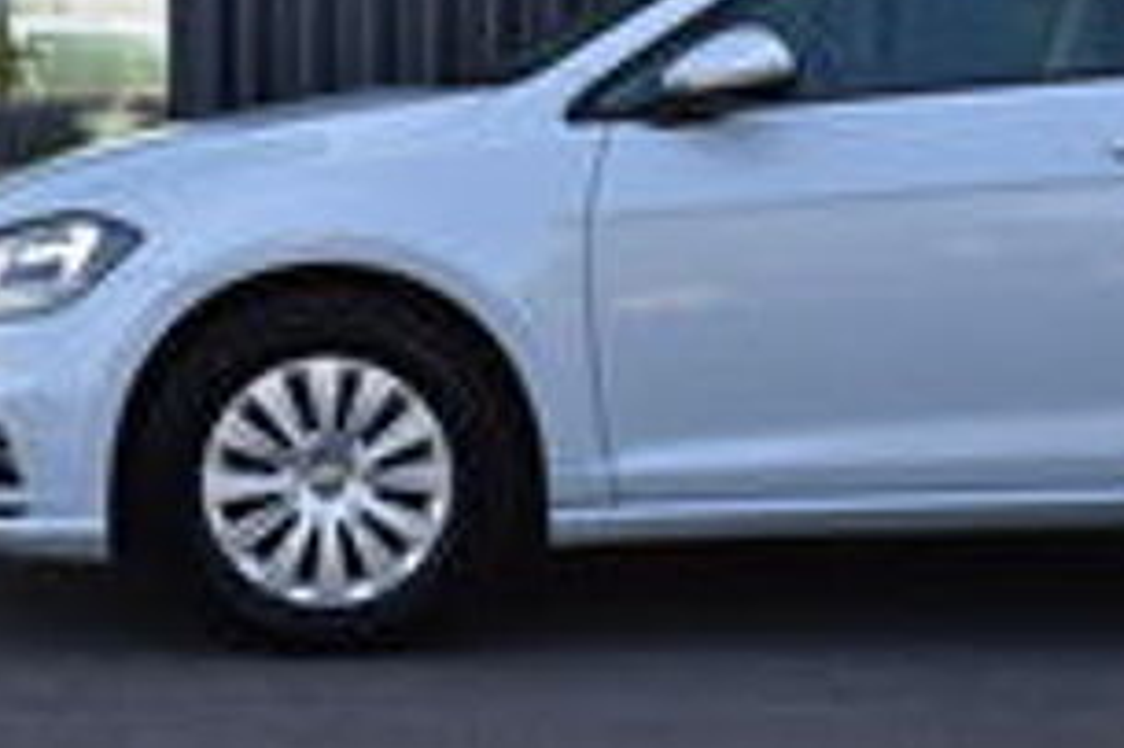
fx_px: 3682
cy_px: 179
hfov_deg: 17.3
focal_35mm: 118
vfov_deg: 11.6
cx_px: 442
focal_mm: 50
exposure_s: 1/160
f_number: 9
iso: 400
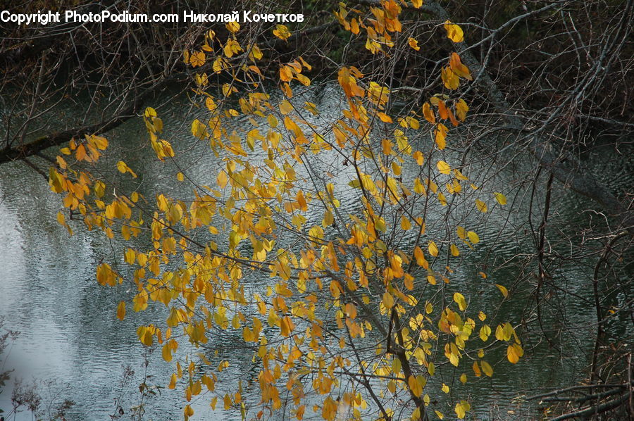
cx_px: 317
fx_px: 1847
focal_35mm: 105
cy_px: 210
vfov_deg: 13.0
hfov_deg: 19.5
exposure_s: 1/250
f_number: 4.5
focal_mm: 70
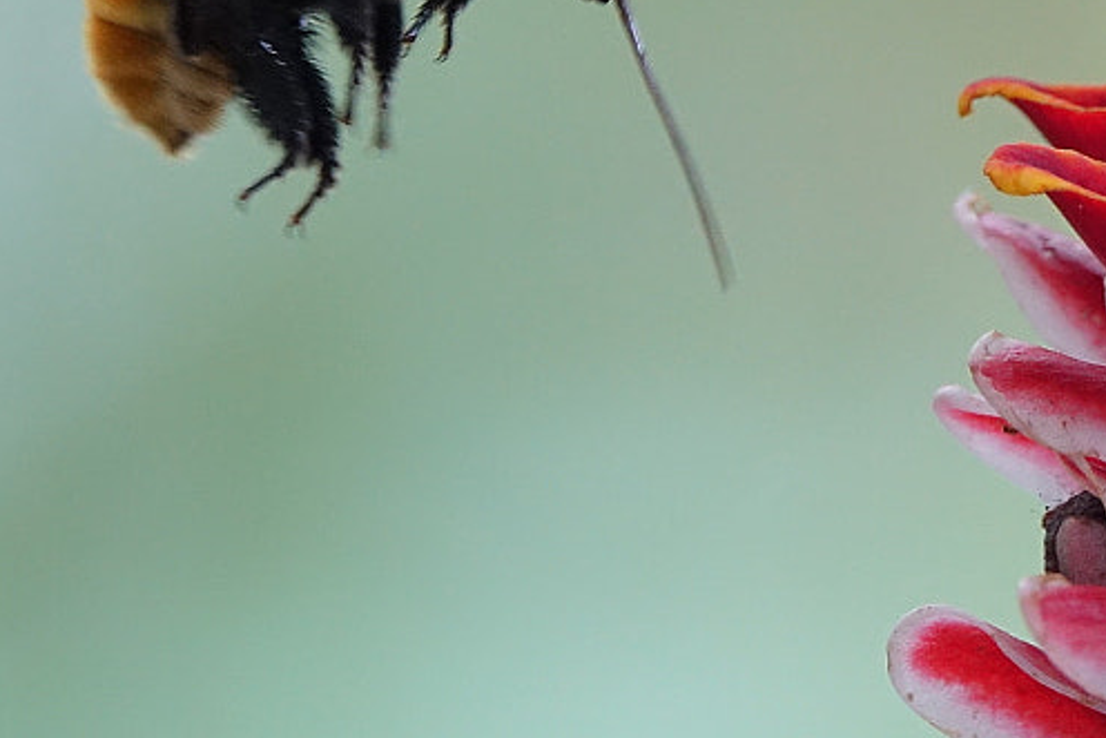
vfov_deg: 0.9
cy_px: 214
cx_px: 1119
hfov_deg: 1.3
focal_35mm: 1589
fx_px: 48829
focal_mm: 180.69
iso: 640
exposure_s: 1/250
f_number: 4
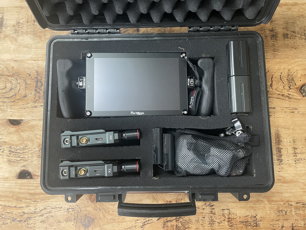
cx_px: 153
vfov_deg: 53.1
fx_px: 230
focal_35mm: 26
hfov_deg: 67.3
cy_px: 115
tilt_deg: -82.3
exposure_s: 1/47
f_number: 1.6
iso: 500
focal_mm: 4.2
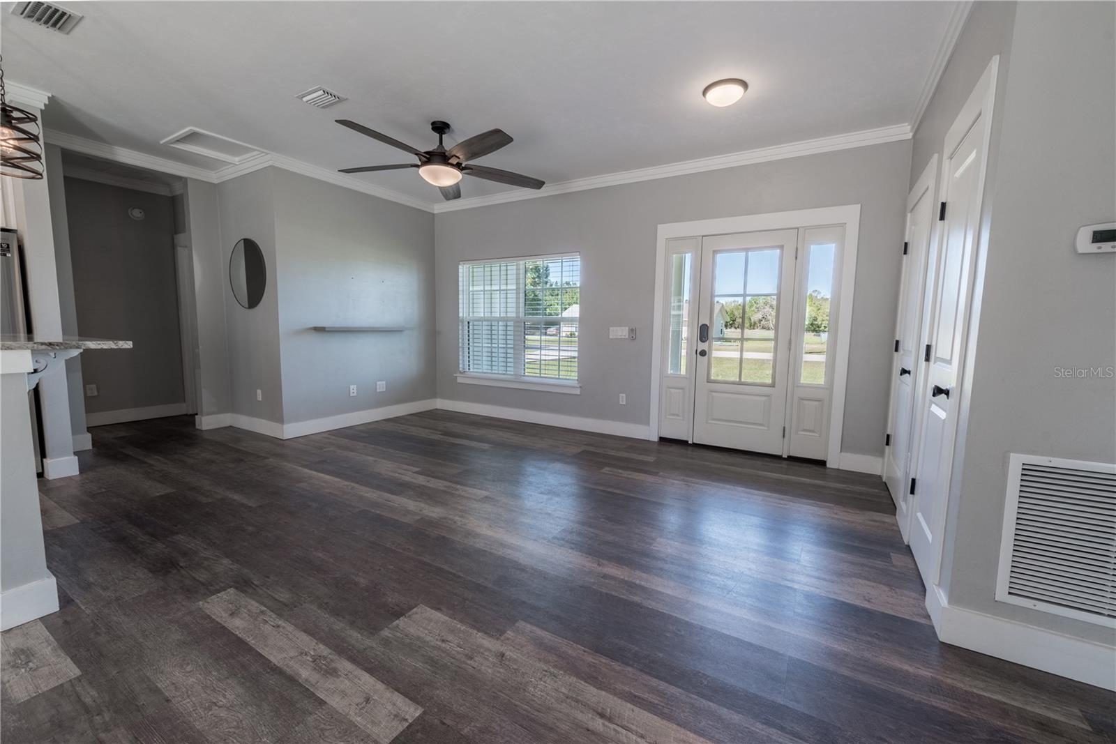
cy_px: 372
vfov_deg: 81.2
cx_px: 558
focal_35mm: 14
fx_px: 434
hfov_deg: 104.2
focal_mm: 14
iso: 500
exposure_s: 1/800
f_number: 9
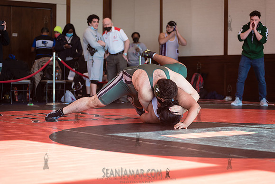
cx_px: 138
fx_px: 611
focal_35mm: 80
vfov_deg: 17.1
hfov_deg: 25.4
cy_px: 92
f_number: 3.5
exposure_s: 1/400
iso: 400
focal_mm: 80
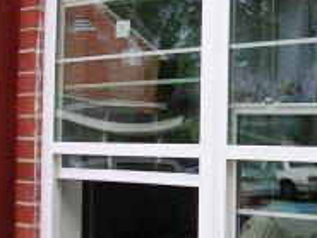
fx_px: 843
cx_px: 281
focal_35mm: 92
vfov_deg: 16.1
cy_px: 149
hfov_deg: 20.9
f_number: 2.8
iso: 50
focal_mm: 5.8
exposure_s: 1/254
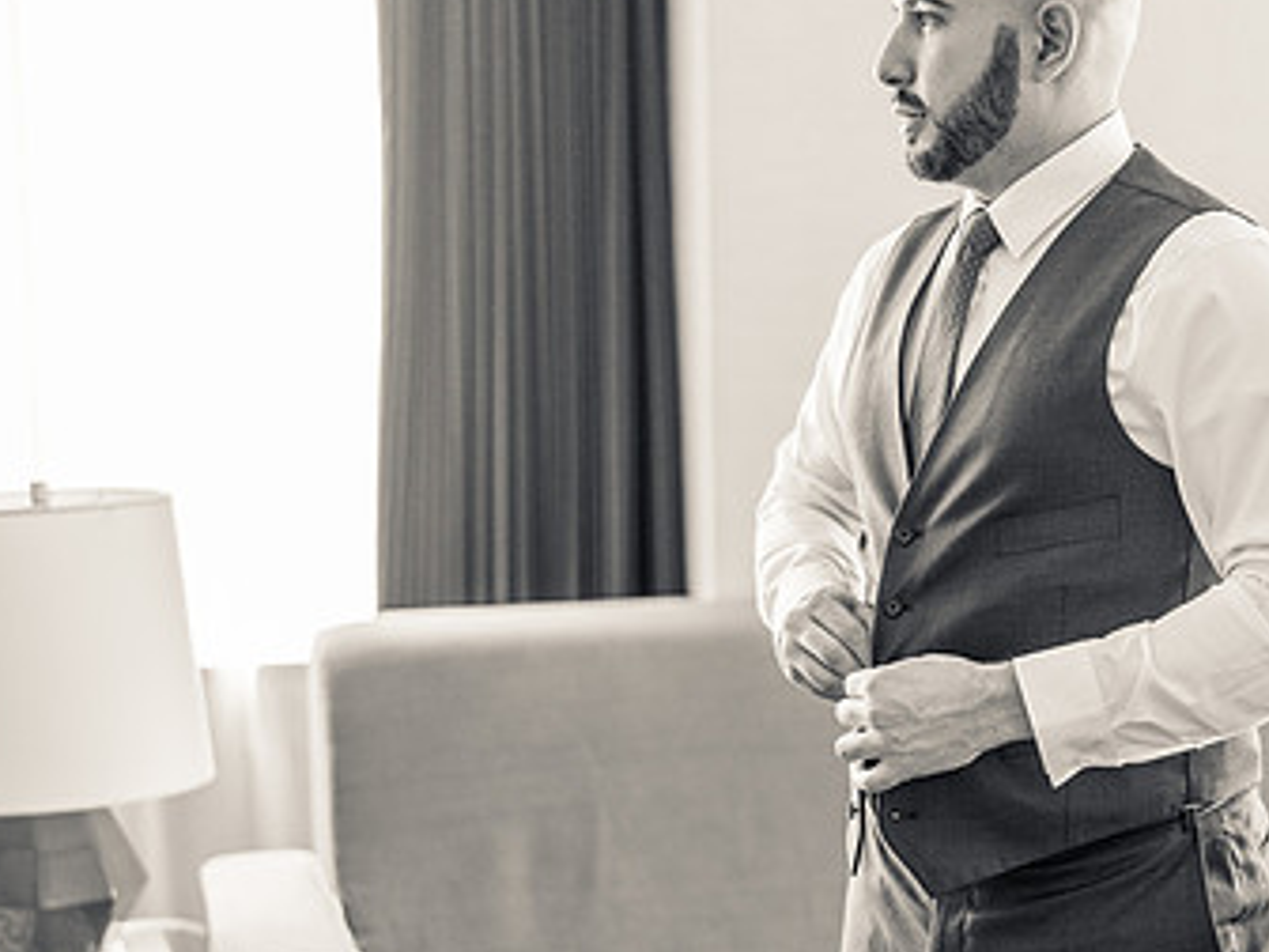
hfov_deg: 23.4
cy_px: 493
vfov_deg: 17.8
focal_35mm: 83
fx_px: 3043
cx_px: 861
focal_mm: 50
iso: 800
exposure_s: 1/500
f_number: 1.4
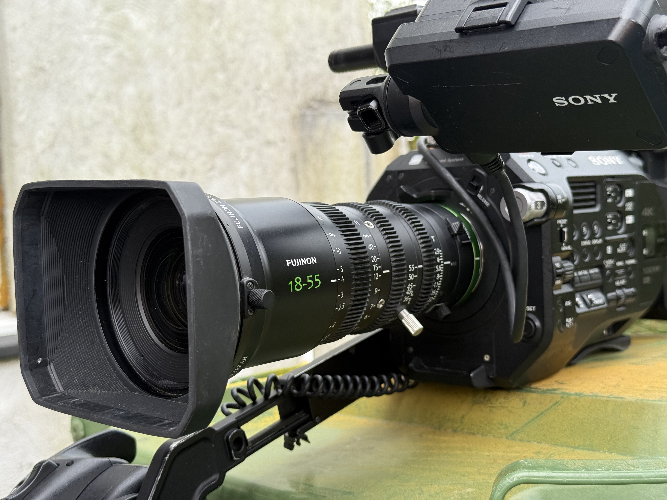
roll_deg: +2.1
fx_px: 925
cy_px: 250
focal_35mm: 48
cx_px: 334
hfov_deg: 39.7
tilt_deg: -3.4
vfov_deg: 30.3
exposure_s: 1/339
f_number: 1.78
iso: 80
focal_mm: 6.76
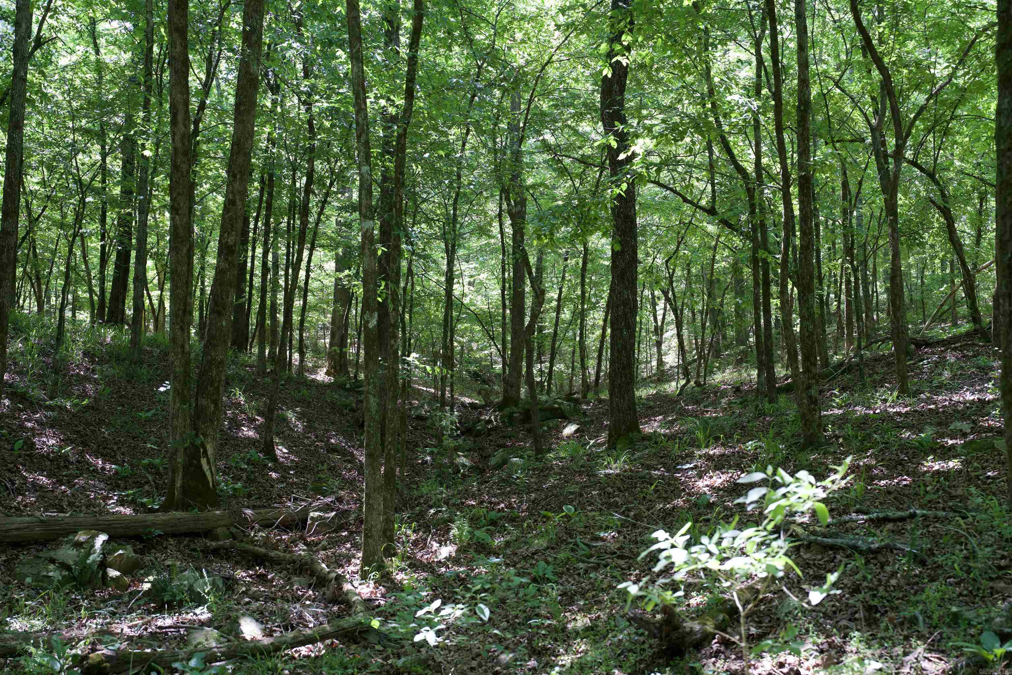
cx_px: 506
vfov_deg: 31.9
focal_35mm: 42
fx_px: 1181
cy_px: 338
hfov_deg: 46.4
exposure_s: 1/160
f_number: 4
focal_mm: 42
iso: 500
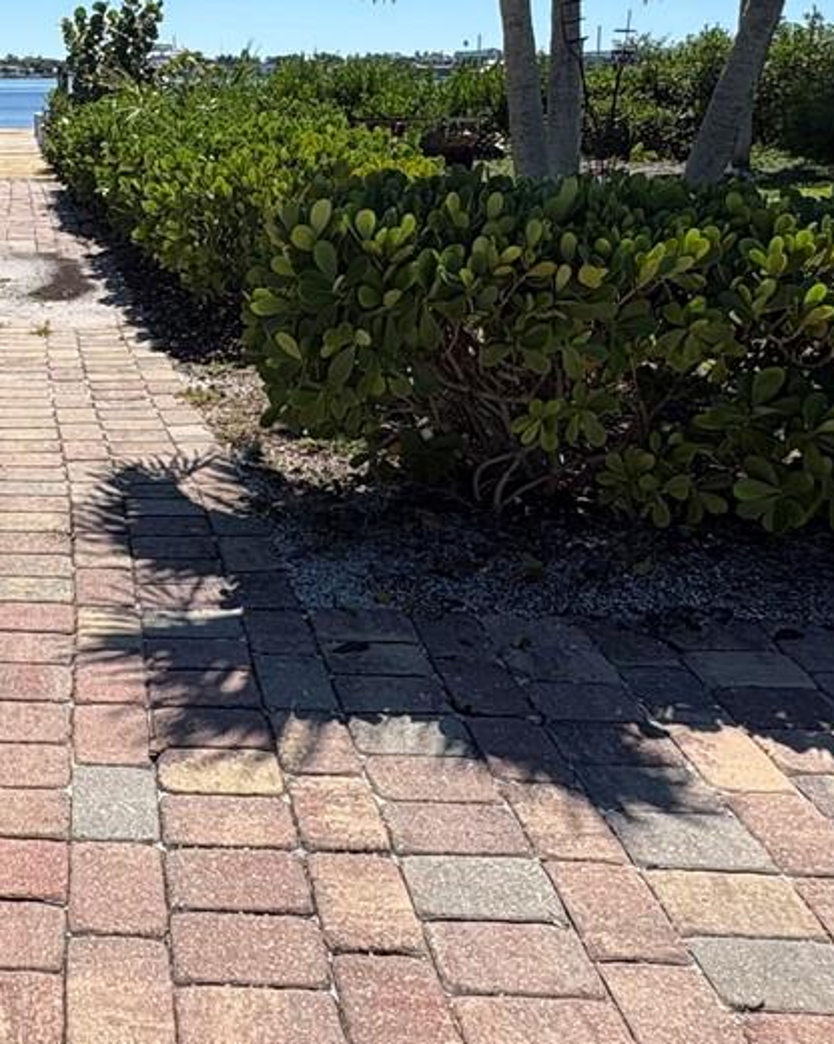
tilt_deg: -13.0
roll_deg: +0.7
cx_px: 28
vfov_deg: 43.5
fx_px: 1297
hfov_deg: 33.1
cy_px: 385
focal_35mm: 42
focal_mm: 2.22
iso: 40
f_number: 2.2
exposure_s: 1/2273
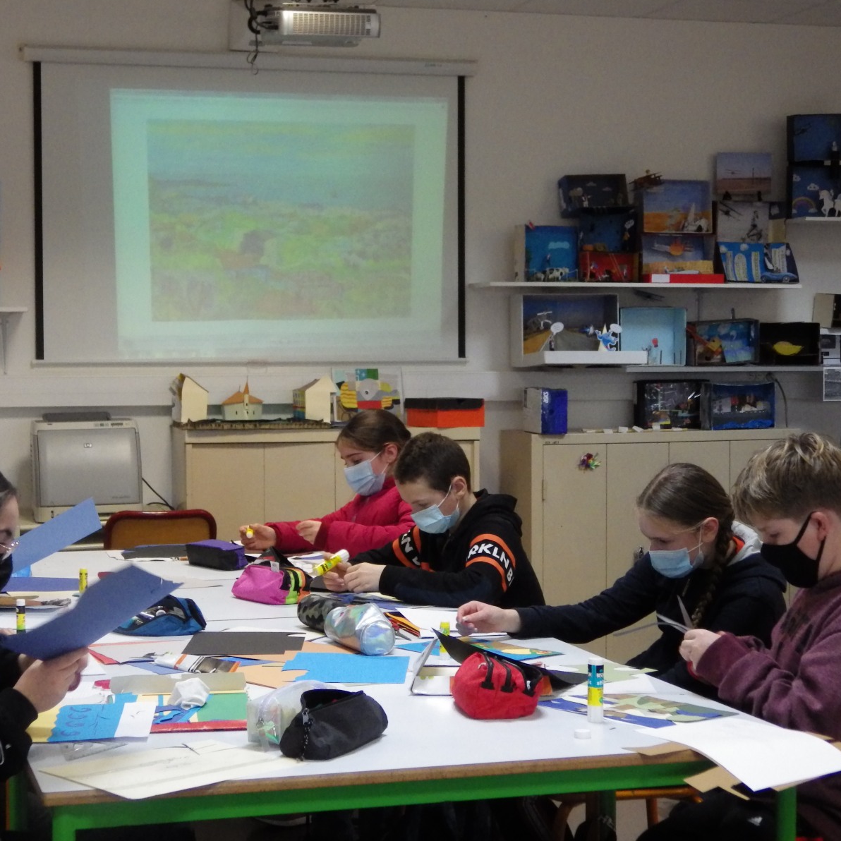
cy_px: 418
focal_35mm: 70
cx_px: 361
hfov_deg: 24.6
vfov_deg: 24.7
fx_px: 1924
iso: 640
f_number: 4
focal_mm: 10.7
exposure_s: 1/60
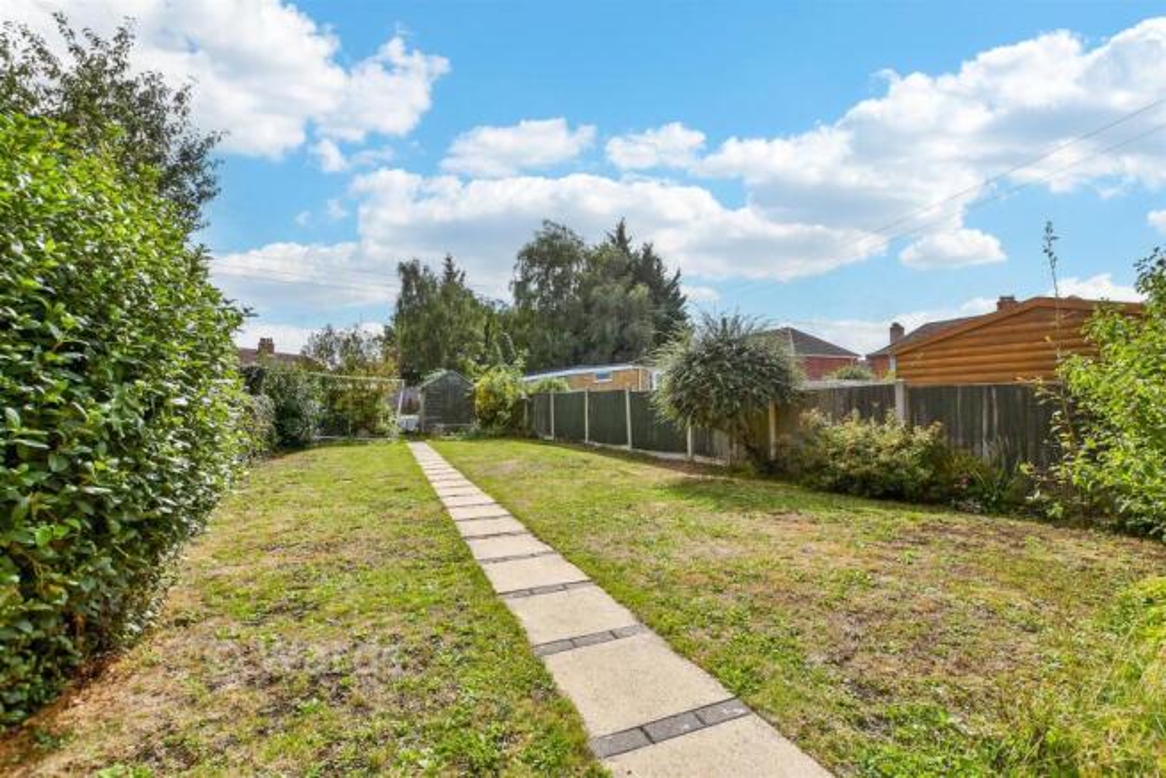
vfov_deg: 77.4
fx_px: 486
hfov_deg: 100.4
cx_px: 583
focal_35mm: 15
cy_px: 389
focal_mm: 10
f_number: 8
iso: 160
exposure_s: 1/400
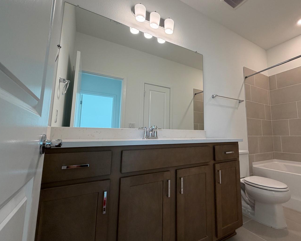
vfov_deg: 77.0
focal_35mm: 17
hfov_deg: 88.2
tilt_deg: +7.9
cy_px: 117
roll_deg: +0.3
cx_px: 185
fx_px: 151
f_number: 2.2
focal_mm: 2.22
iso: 160
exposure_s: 1/120
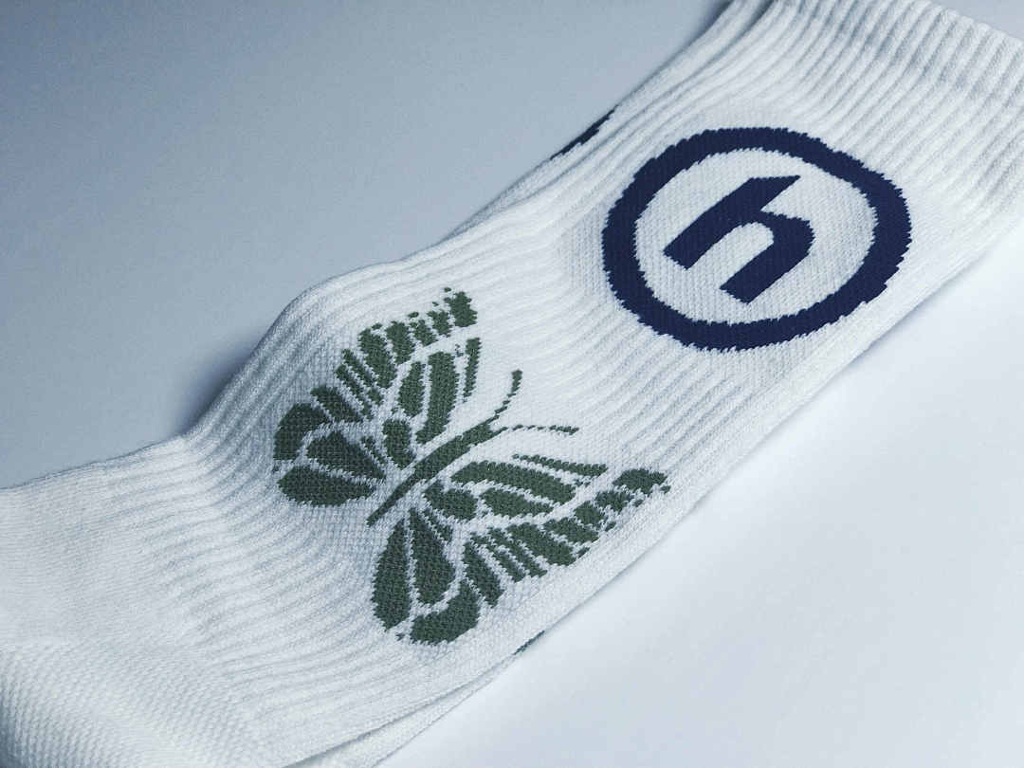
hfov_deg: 33.8
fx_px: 1686
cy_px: 384
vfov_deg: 25.7
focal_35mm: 57
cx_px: 512
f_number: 2.8
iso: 20
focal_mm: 6.6
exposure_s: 1/343
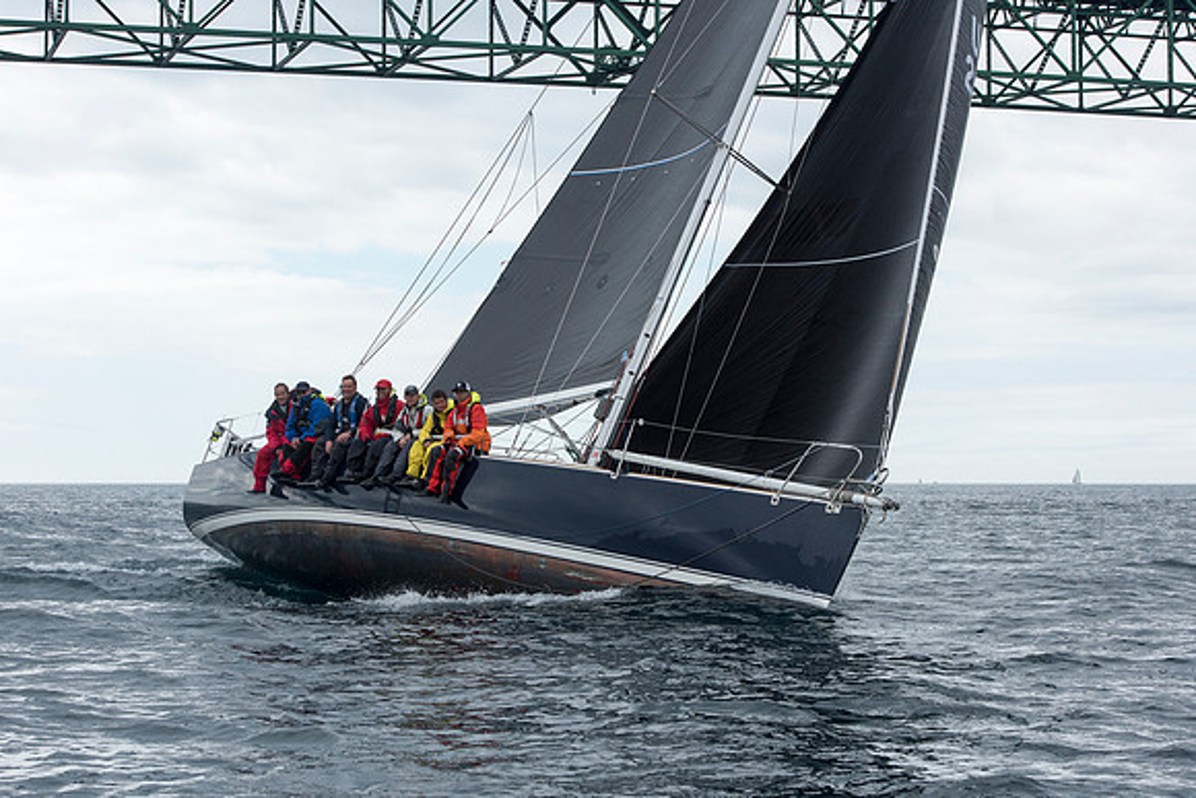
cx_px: 598
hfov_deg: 27.1
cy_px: 399
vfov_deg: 18.3
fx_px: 2477
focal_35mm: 75
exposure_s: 1/800
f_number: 9
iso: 250
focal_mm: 70
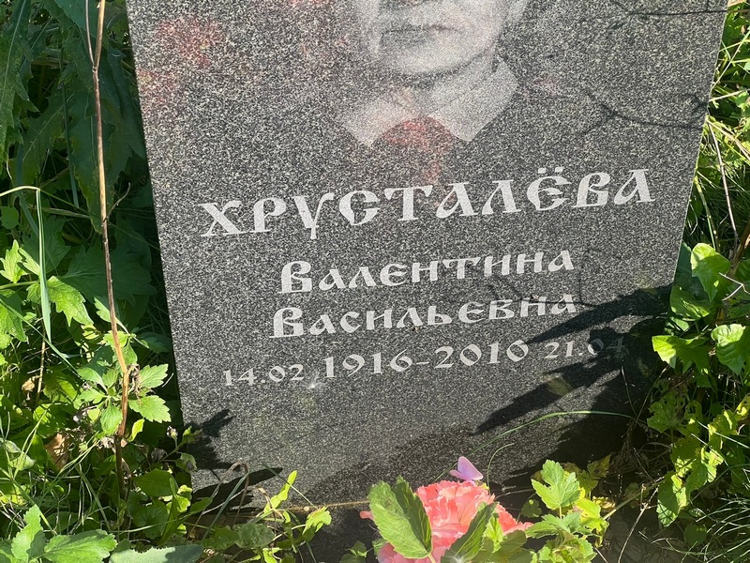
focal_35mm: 77
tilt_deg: -47.4
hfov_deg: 25.3
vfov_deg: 19.1
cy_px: 282
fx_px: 1668
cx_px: 375
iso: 32
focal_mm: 9
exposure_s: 1/164
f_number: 2.8
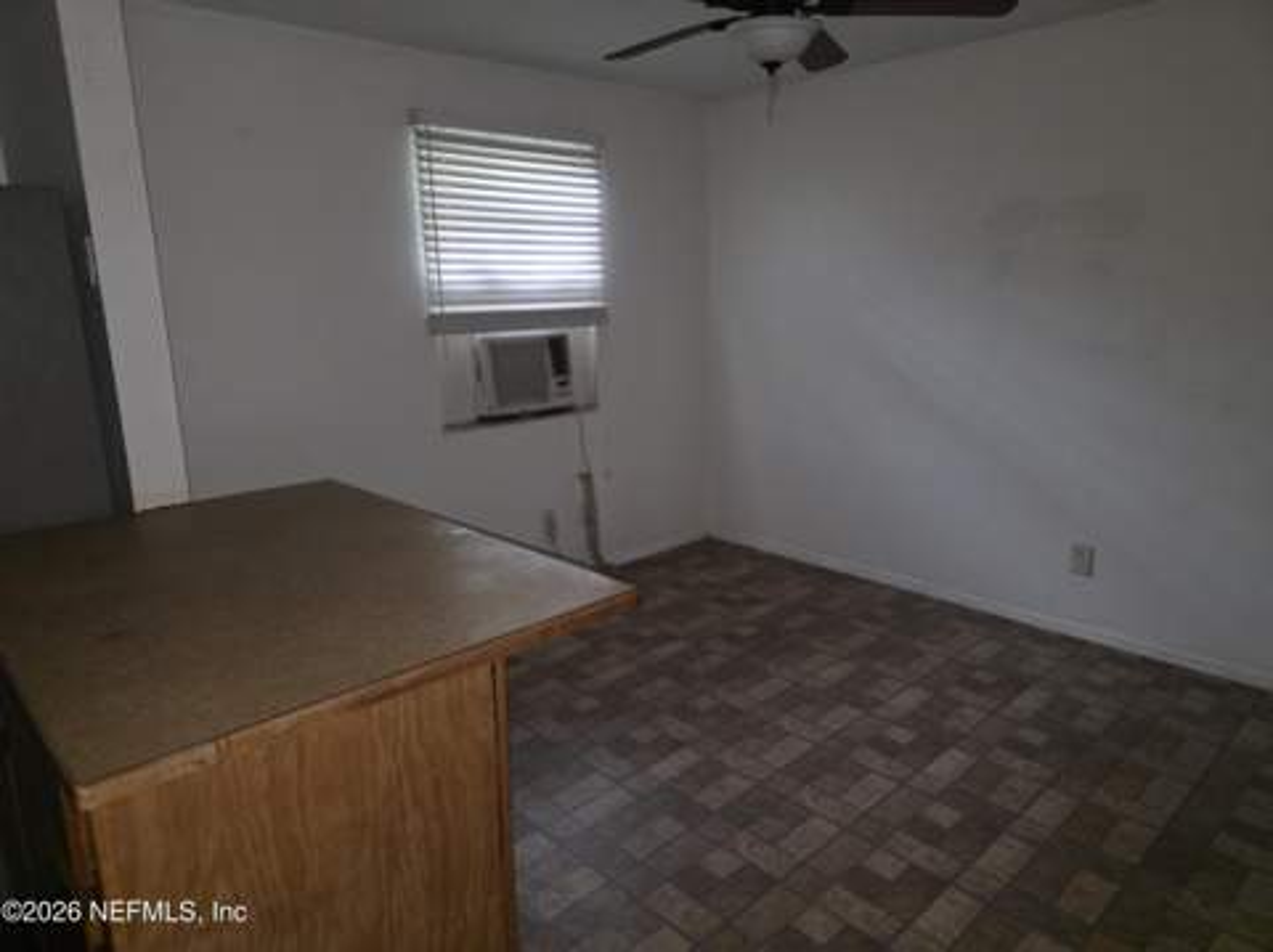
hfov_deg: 74.0
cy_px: 476
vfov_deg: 58.8
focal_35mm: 23
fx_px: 845
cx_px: 636
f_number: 1.7
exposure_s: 1/40
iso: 1250
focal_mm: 6.3
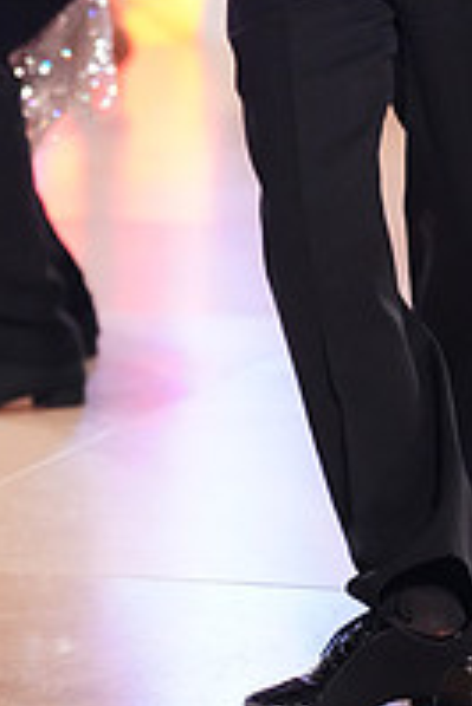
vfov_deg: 5.6
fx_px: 7165
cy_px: -124
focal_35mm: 365
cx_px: -5
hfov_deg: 3.8
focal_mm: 125
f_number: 2.8
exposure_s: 1/500
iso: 5000
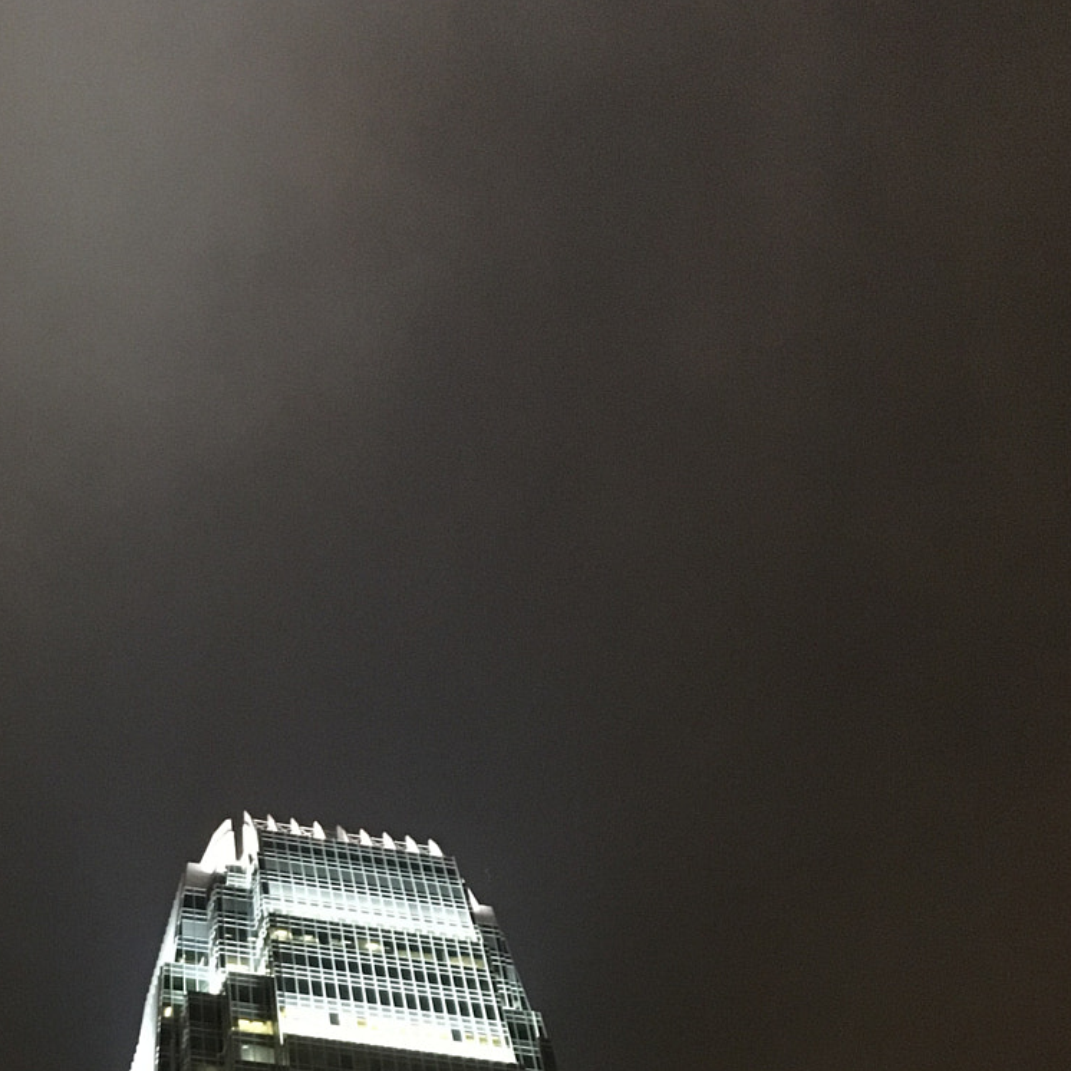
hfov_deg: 30.4
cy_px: 1041
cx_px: 233
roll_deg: +3.0
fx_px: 1925
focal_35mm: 55
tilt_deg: +43.5
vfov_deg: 29.3
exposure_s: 1/17
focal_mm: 4.15
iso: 640
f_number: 2.2
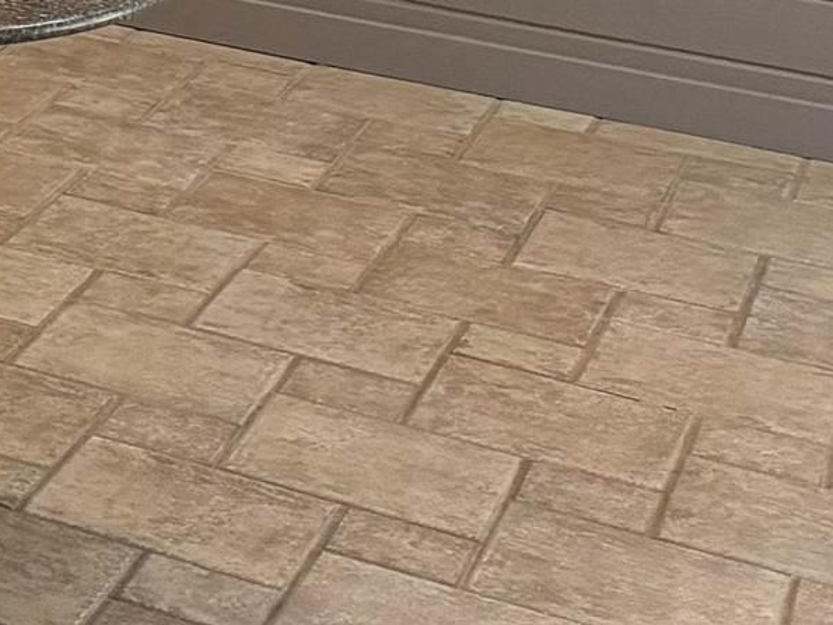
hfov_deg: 12.6
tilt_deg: -4.7
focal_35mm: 124
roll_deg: -1.9
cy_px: -650
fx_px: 2983
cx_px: -1135
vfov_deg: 10.8
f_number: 1.78
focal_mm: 6.76
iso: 320
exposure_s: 1/120
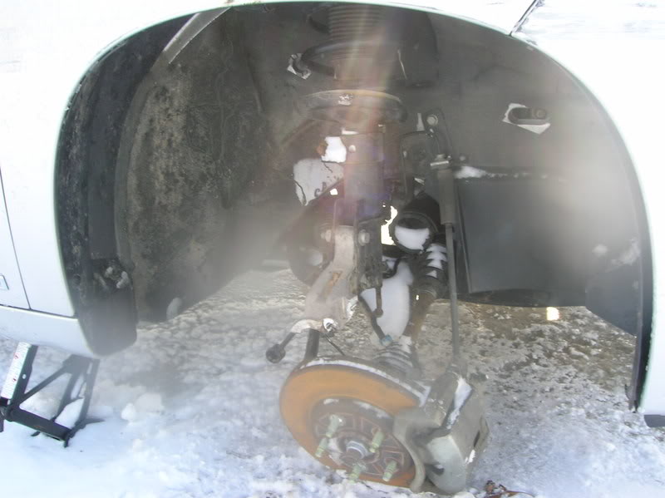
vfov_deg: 41.8
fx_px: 653
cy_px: 249
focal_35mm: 34
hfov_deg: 54.0
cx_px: 332
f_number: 4.9
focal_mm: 5.7
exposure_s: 1/42
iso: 50
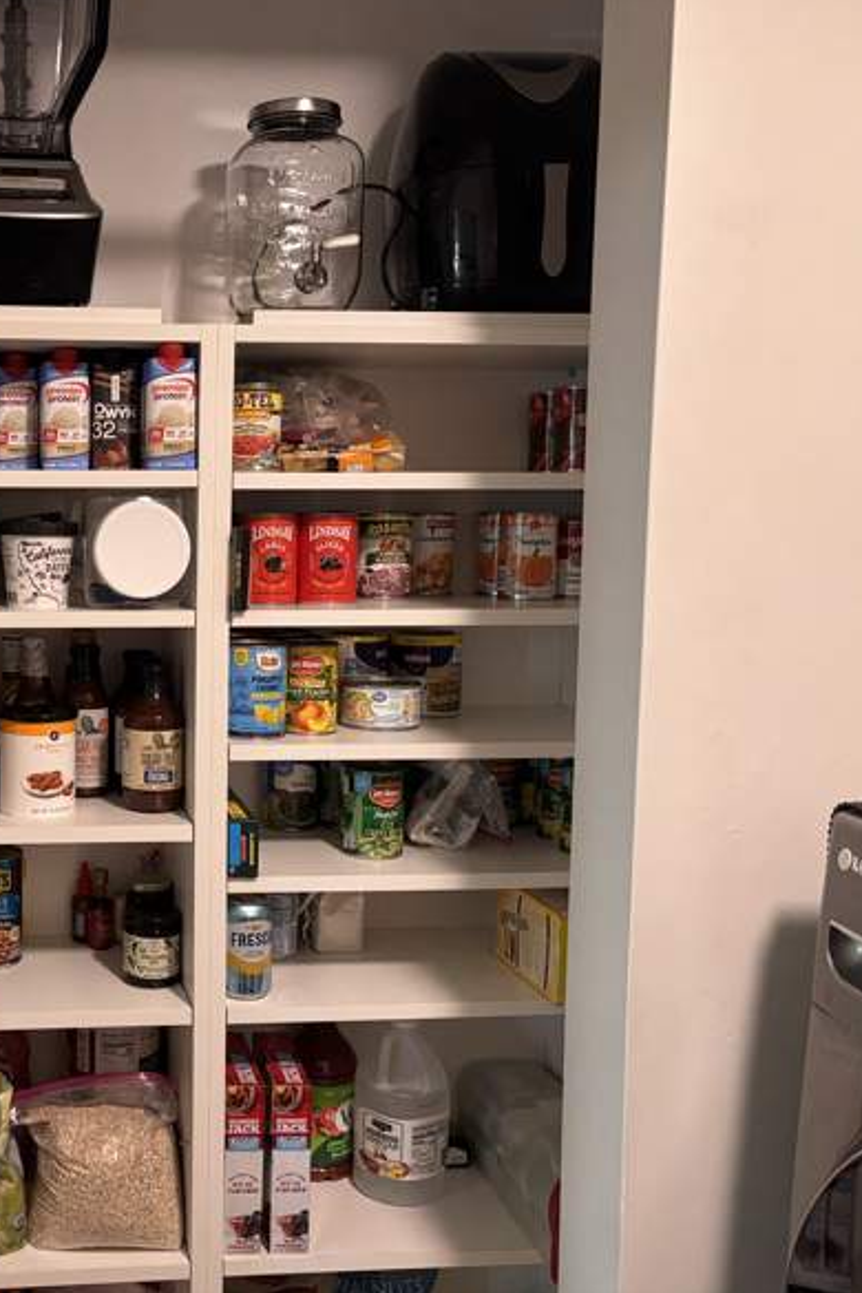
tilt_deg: -5.7
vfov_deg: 51.9
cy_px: 639
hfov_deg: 33.8
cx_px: 73
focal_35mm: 37
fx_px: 1329
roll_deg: +0.0
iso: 160
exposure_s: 1/60
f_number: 1.6
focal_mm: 5.96
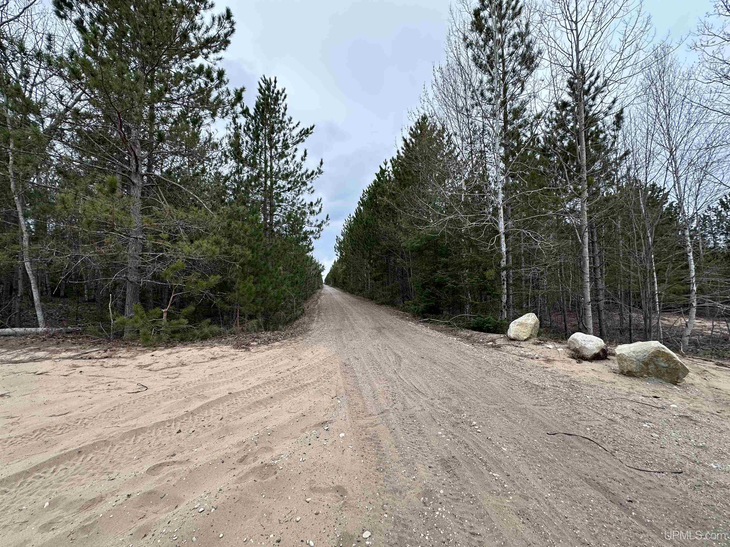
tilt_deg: +3.2
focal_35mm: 14
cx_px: 365
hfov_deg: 102.1
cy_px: 274
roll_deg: -0.8
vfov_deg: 85.7
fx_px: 295
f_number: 2.2
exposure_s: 1/298
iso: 40
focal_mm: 2.22
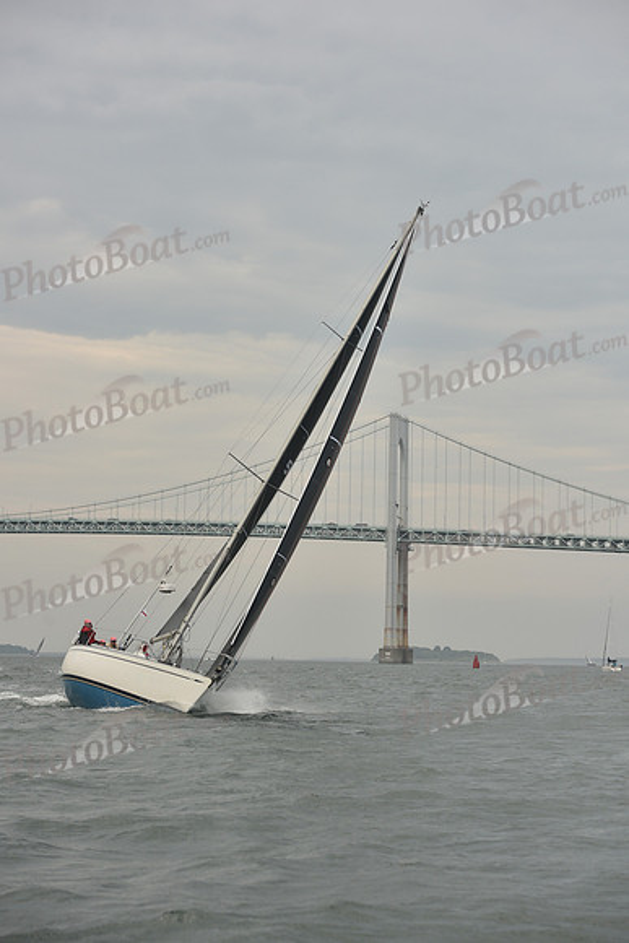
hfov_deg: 19.5
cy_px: 472
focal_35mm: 70
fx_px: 1833
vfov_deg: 28.8
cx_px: 314
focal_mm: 70
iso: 250
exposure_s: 1/500
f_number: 5.6
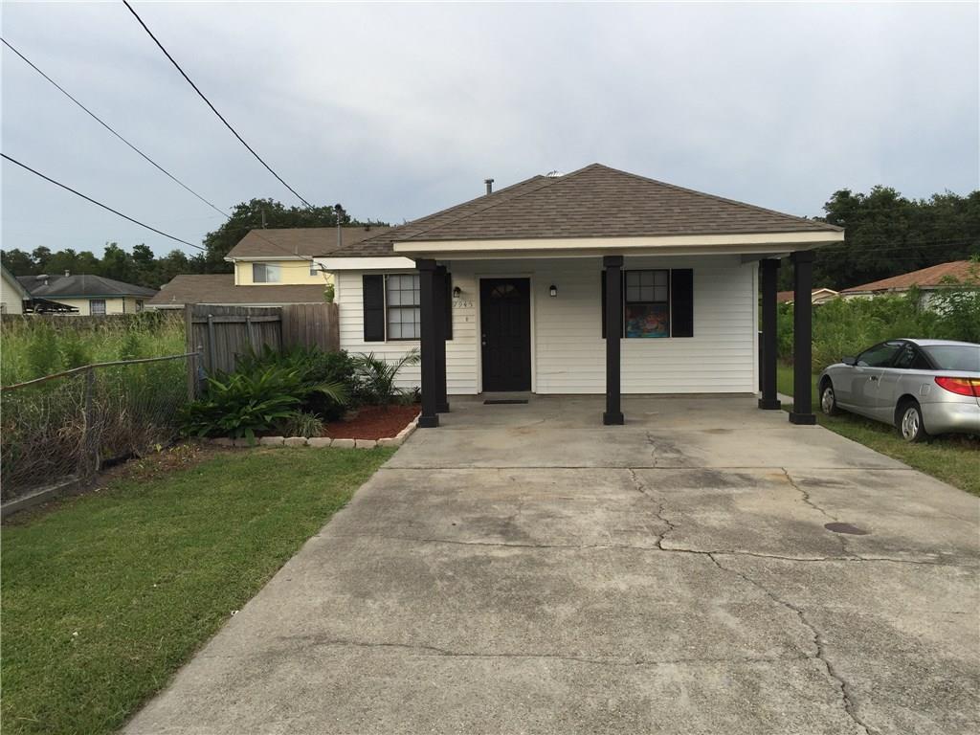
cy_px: 368
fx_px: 821
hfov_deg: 61.7
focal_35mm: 29
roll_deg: +0.1
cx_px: 490
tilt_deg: -2.9
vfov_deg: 48.2
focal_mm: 4.15
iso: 32
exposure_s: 1/444
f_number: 2.2
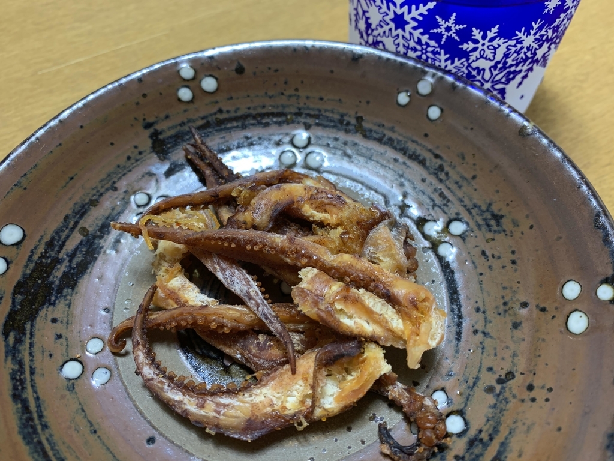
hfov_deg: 67.3
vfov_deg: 53.1
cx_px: 307
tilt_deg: -54.7
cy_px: 230
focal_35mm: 26
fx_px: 461
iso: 160
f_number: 1.8
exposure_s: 1/60
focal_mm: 4.25
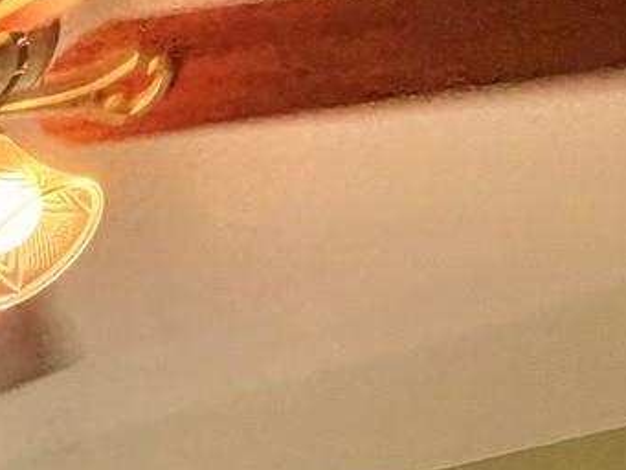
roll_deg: -0.6
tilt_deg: -1.5
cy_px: 1164
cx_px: -830
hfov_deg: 15.1
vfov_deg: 12.9
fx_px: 1520
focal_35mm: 84
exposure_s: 1/120
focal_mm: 2.22
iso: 160
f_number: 2.2
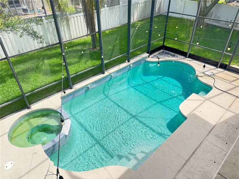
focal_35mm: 24
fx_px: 166
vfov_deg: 56.8
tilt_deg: -37.8
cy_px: 90
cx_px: 120
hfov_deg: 71.6
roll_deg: +0.8
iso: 80
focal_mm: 6.76
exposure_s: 1/527
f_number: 1.78
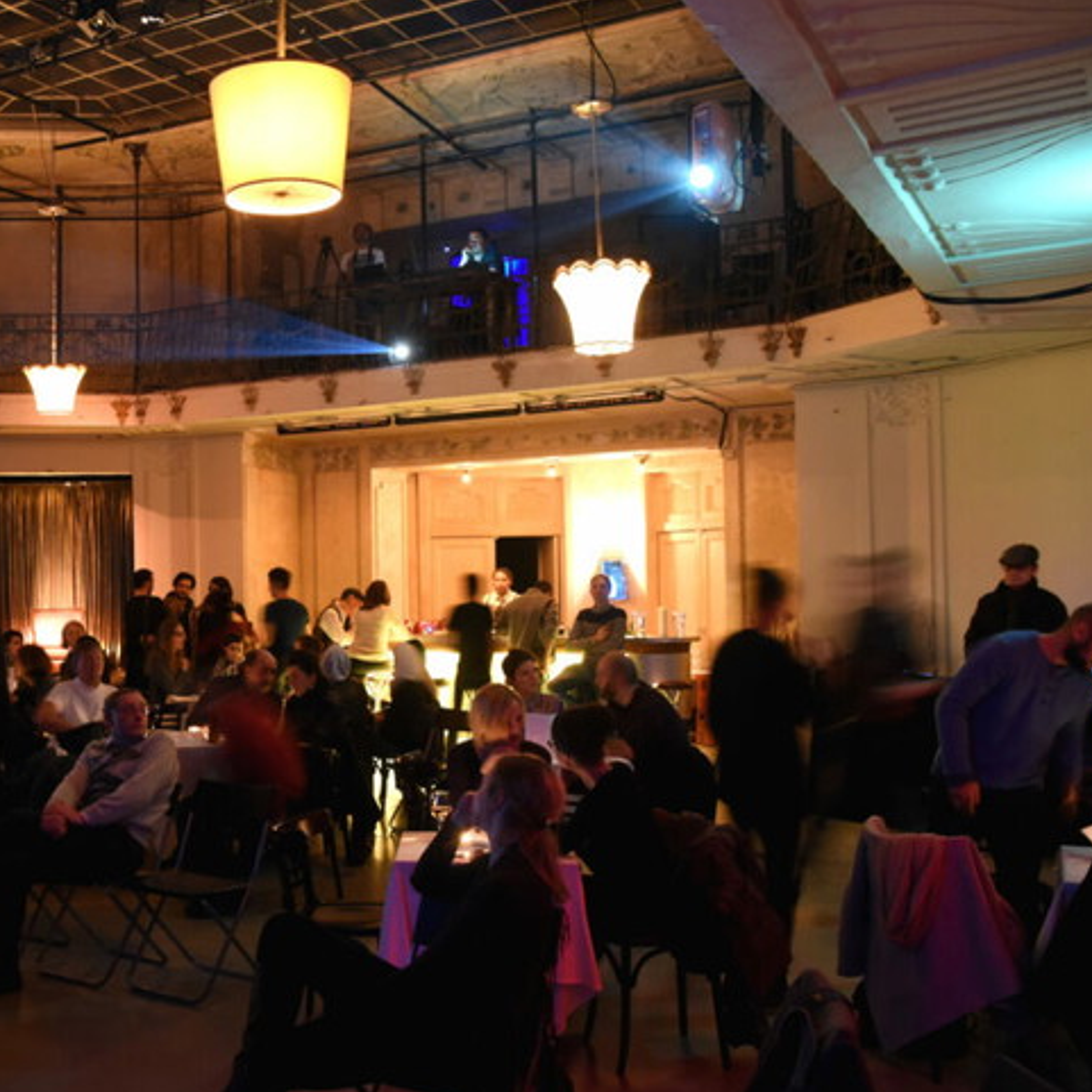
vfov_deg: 43.9
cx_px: 250
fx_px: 1356
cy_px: 560
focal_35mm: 38
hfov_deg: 42.3
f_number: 5
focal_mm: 28
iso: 3200
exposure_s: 1/3
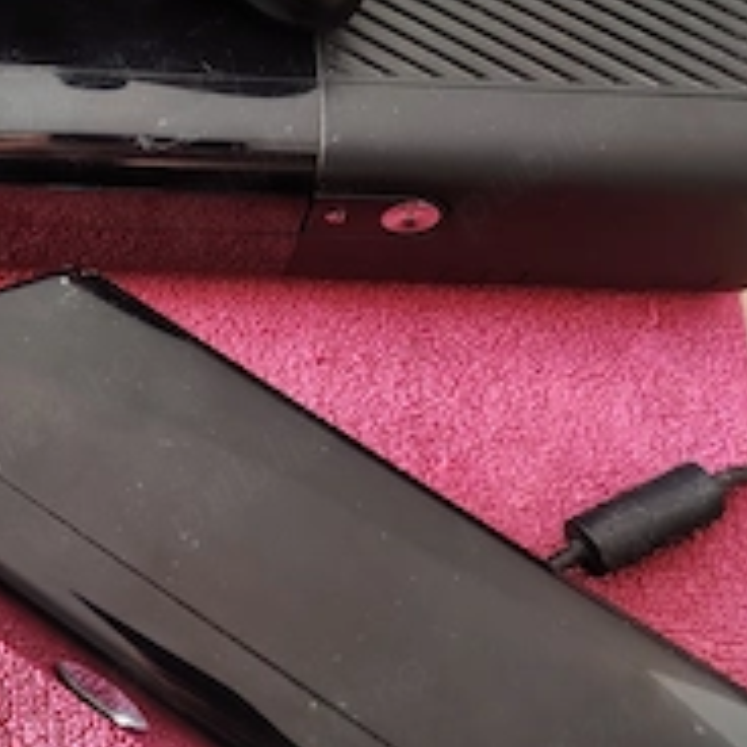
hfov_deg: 35.6
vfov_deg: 36.1
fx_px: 1123
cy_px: 199
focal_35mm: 46
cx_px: 154
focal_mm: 5.25
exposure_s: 1/20
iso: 2347
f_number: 1.75
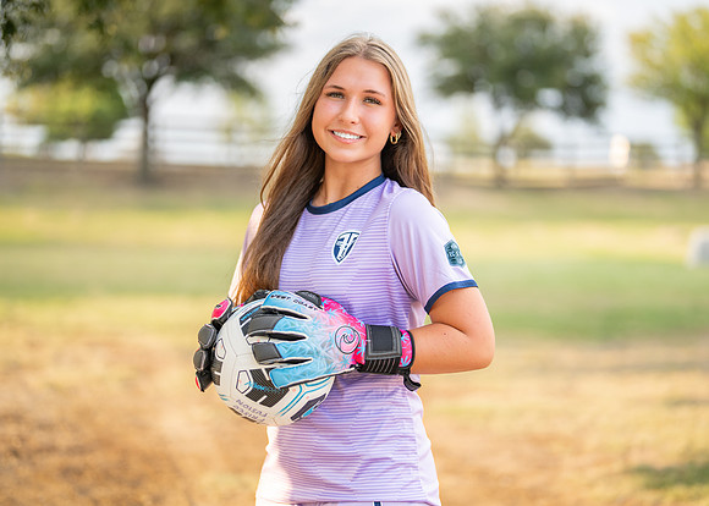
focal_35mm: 60
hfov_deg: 32.6
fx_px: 1210
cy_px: 249
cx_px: 366
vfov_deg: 23.6
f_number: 1.2
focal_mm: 50
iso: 125
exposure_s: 1/1600
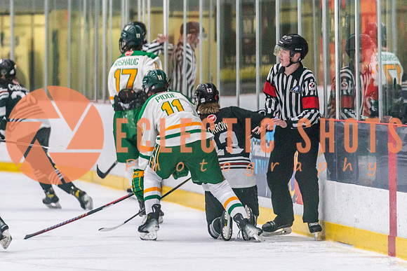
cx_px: 165
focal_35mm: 353
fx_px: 3993
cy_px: 99
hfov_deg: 5.8
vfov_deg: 3.9
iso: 3200
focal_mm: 200
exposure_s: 1/1250
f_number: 2.8
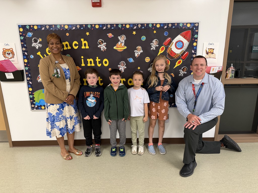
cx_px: 129
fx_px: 179
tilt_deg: -14.9
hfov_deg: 71.6
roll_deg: +0.9
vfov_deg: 56.8
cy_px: 96
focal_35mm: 24
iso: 250
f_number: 1.78
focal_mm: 6.76
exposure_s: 1/60
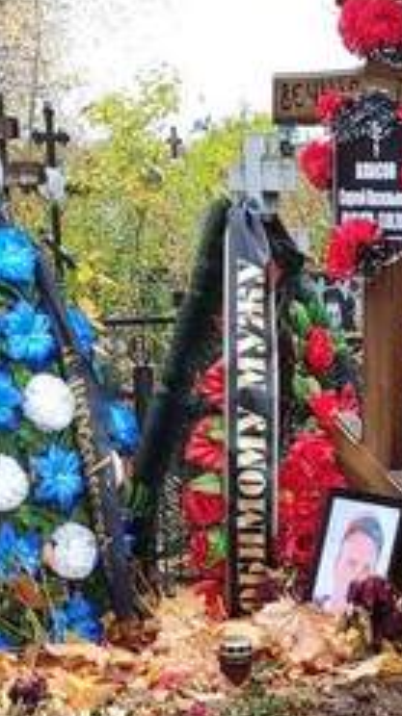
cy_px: 846
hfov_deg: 10.2
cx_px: 483
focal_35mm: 117
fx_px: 2223
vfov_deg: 17.5
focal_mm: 4.77
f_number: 1.75
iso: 124
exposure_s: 1/100
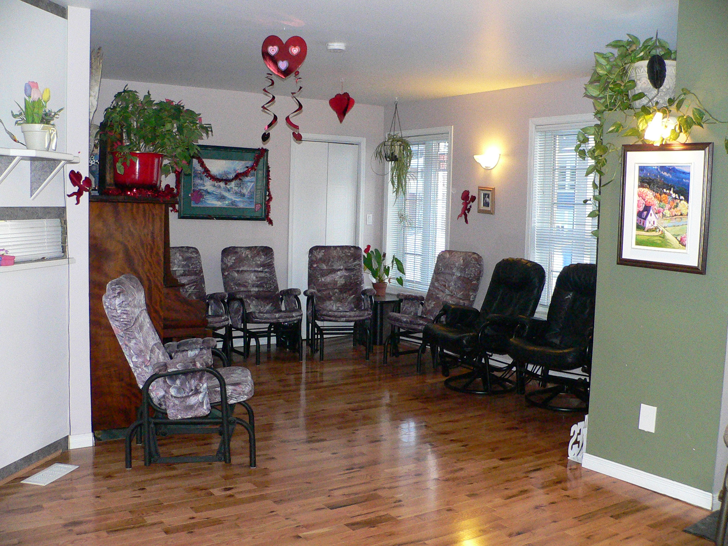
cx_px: 364
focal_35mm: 35
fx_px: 736
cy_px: 273
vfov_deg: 40.7
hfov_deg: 52.6
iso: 400
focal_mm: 4.6
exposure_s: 1/60
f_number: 2.8
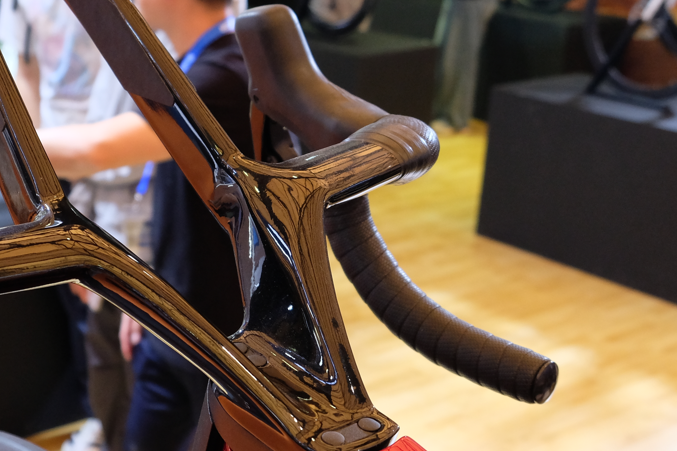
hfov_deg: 32.7
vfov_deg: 22.5
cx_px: 164
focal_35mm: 60
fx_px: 1128
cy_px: 326
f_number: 4
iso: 1600
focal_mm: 18
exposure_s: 1/125
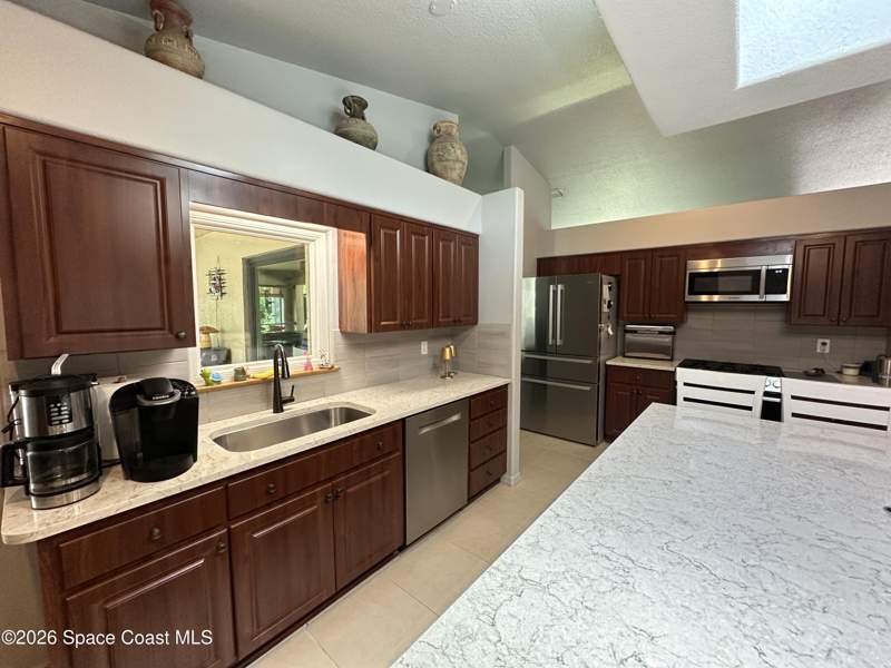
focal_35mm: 14
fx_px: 360
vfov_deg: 85.7
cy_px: 334
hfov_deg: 102.1
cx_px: 446
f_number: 2.2
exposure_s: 1/60
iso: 250
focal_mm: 2.22
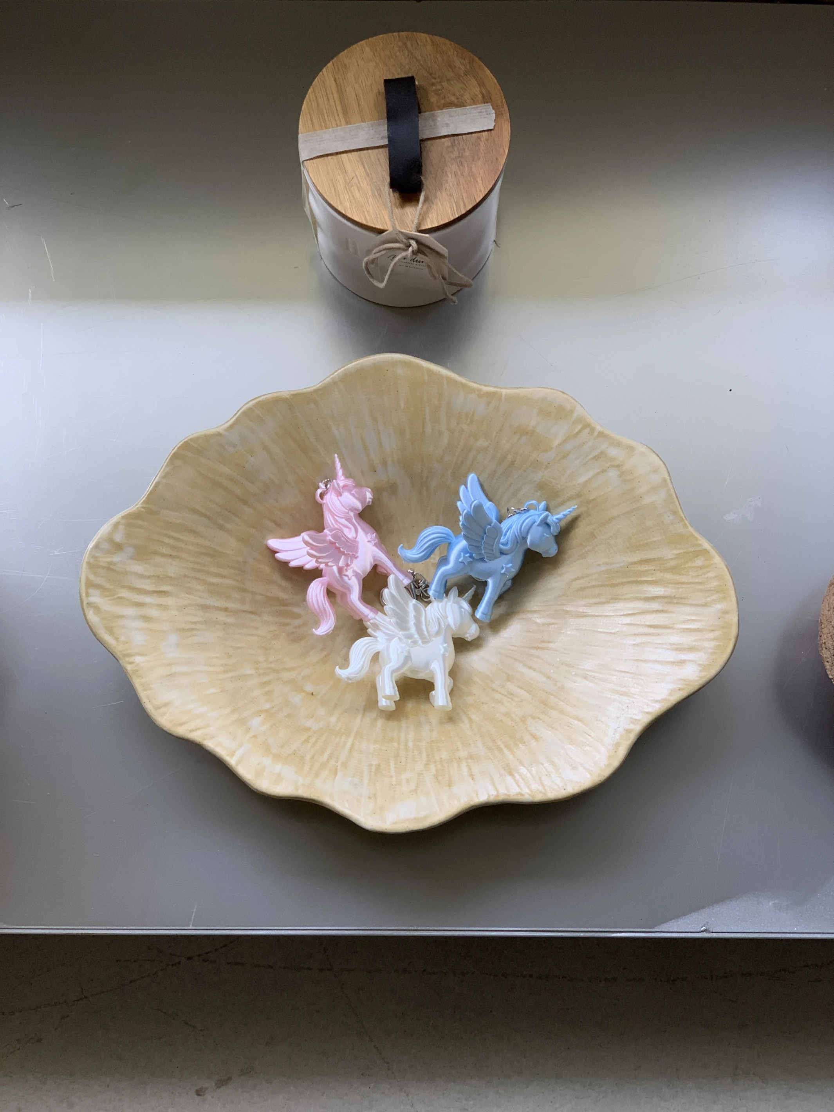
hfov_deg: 28.0
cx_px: 417
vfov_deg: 36.8
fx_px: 1670
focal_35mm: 52
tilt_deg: -75.9
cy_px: 556
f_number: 2.4
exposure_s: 1/122
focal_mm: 6
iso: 50
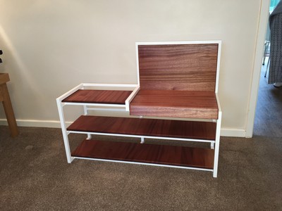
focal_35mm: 29
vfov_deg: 48.2
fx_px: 236
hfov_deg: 61.7
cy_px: 106
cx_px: 141
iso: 80
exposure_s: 1/25
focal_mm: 4.15
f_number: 2.2
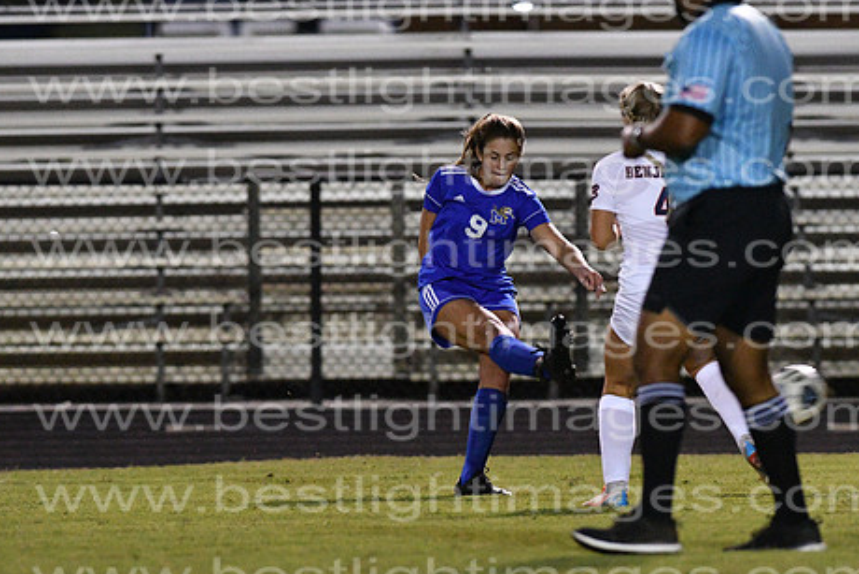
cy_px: 294
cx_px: 458
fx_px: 13557
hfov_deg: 3.6
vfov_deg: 2.4
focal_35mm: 568
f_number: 3.5
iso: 10000
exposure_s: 1/640
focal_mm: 300
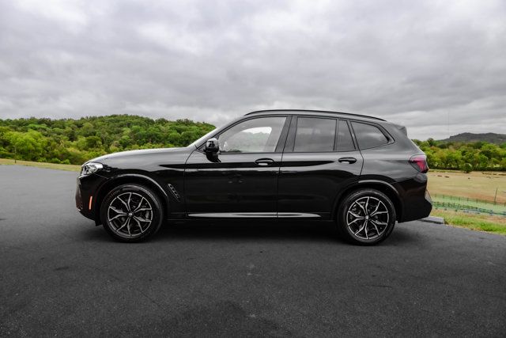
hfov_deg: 73.7
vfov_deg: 53.2
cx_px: 253
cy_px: 169
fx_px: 337
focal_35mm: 24
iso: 640
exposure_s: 1/640
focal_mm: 24
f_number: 9
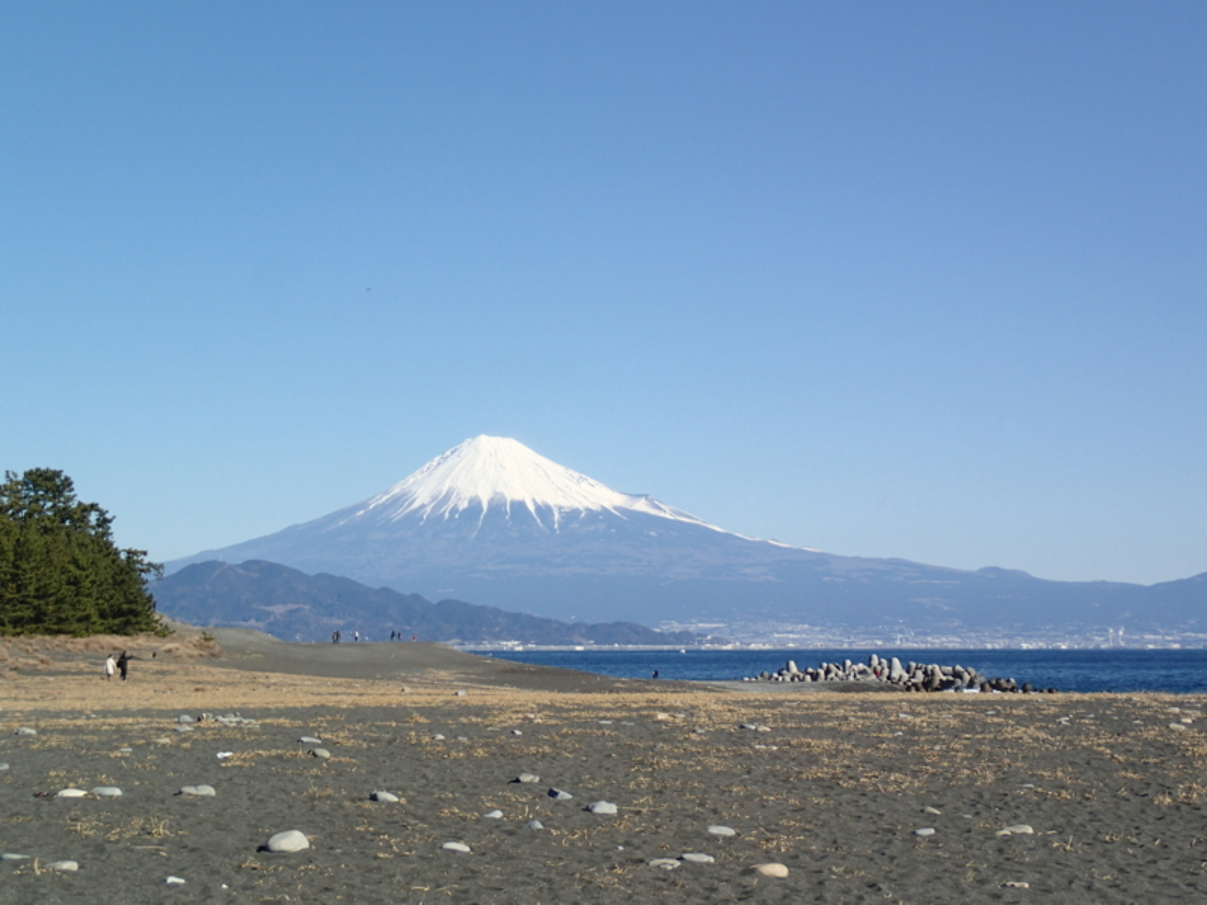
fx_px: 2441
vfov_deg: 21.0
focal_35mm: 70
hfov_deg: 27.8
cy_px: 452
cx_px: 604
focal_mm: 12.6
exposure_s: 1/640
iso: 100
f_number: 5.6
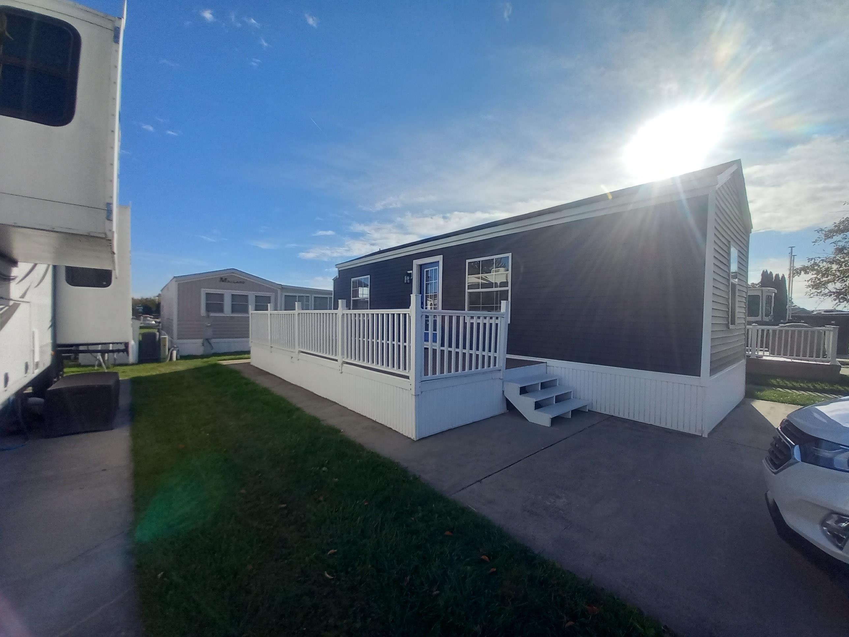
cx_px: 424
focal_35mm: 13
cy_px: 318
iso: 40
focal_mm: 1.13
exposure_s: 1/1035
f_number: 2.2
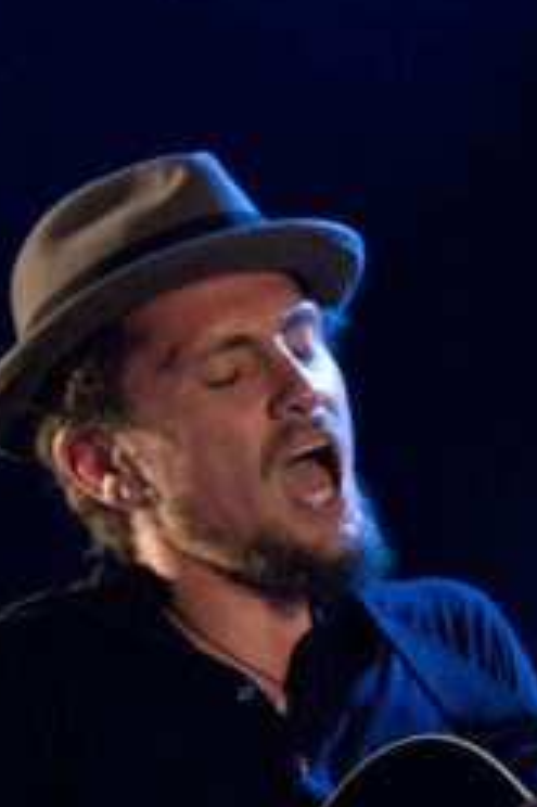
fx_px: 9768
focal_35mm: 436
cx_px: 329
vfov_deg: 4.7
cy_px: 628
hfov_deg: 3.1
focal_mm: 180
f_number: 3.5
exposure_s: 1/200
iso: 2000
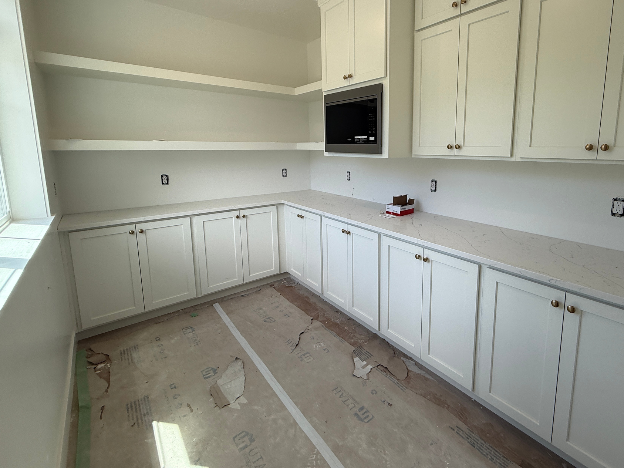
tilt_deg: -9.1
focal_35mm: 17
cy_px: 191
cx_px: 374
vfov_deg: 74.0
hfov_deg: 89.9
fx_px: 306
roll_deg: +0.4
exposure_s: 1/214
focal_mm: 2.22
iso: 50
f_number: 2.2
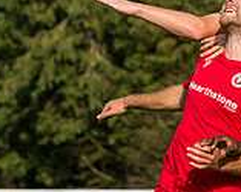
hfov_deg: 3.1
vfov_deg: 2.5
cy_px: 155
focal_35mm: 620
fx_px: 4414
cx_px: 283
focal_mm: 135
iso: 400
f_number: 5
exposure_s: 1/3200
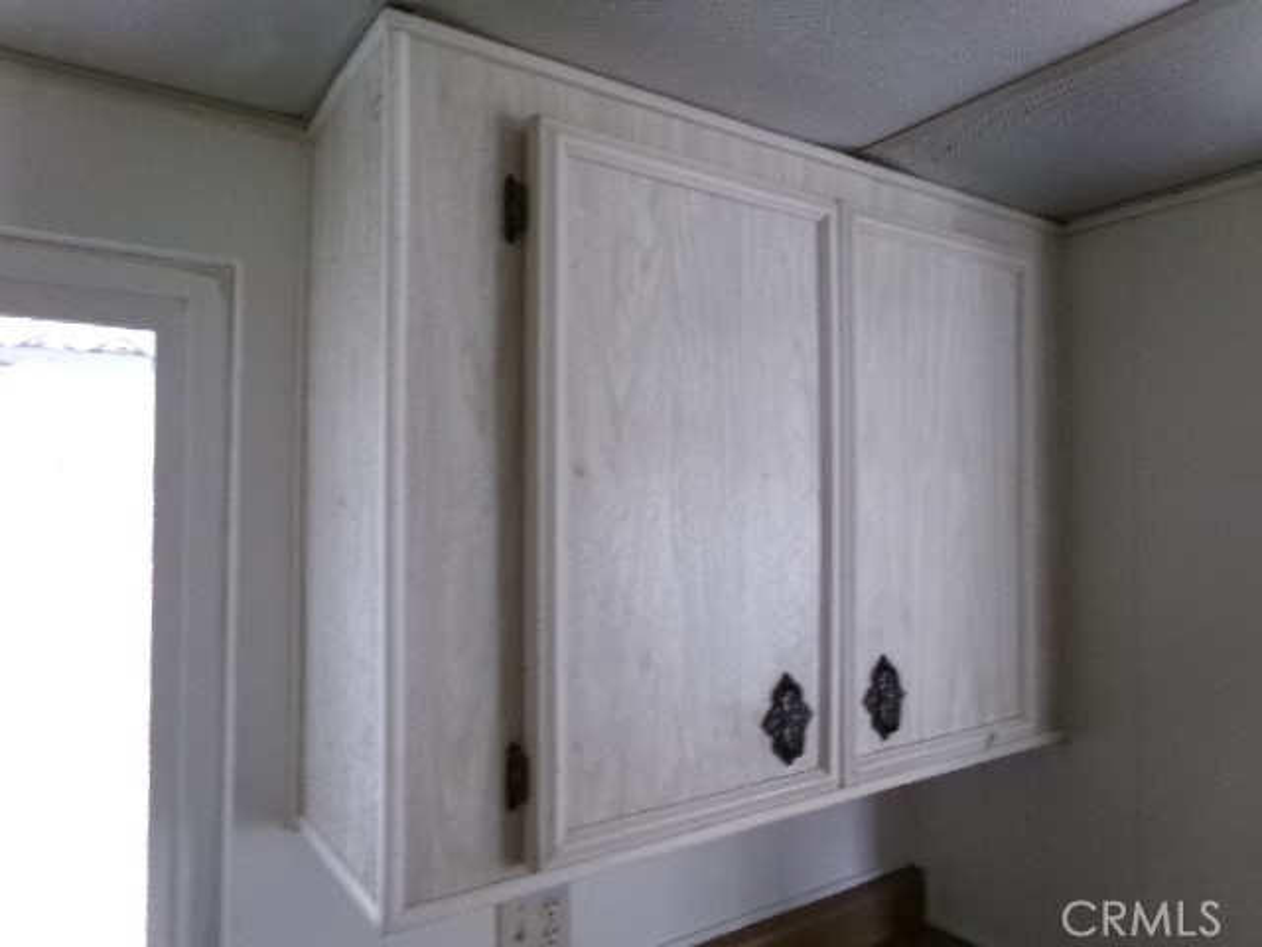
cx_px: 631
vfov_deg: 56.8
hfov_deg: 71.6
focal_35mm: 24
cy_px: 474
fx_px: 875
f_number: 3.7
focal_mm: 4.3
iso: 633
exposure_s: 1/17
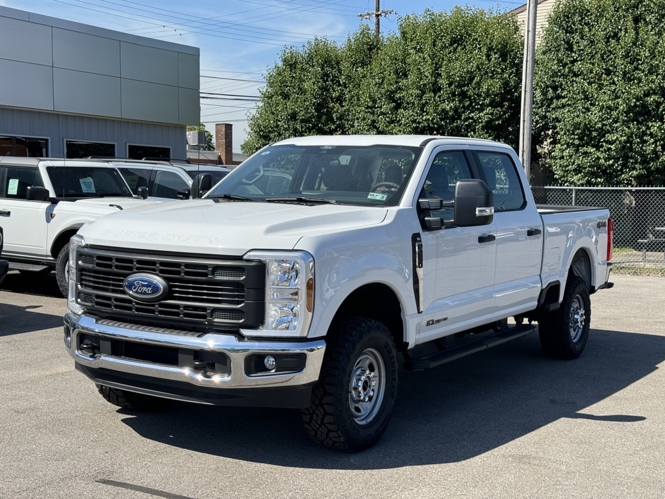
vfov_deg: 30.3
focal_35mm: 48
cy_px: 250
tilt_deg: -2.8
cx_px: 332
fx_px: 922
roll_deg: +0.4
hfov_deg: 39.7
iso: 64
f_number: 1.78
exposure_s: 1/2833
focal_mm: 6.76
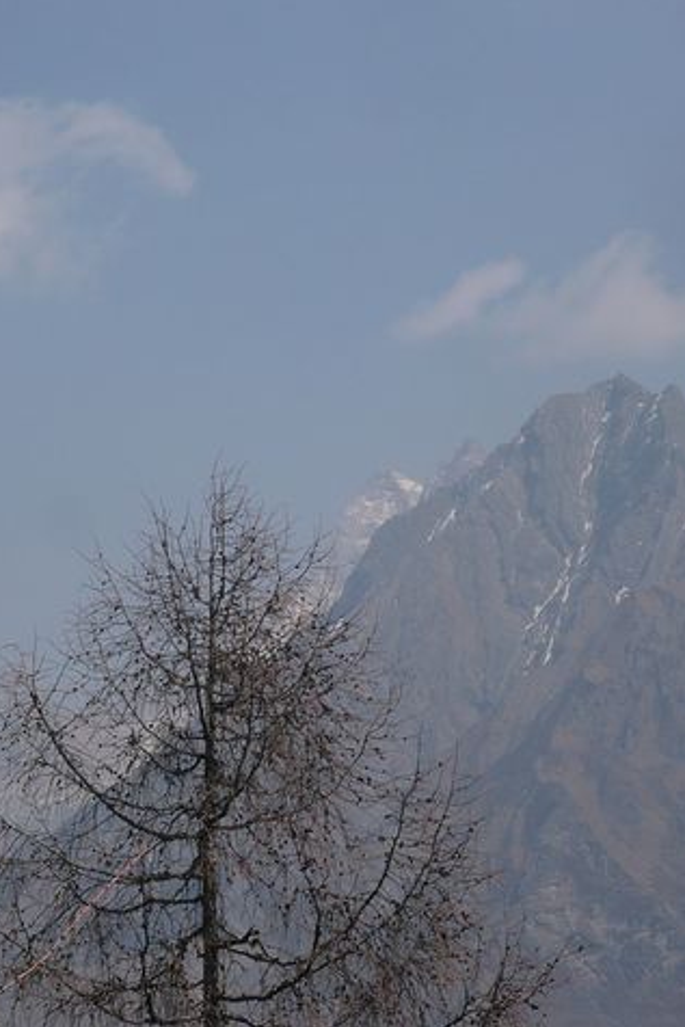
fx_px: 3993
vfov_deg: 14.6
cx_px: 400
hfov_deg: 9.8
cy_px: 512
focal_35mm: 140
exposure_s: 1/640
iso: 100
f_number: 5.6
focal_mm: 16.4
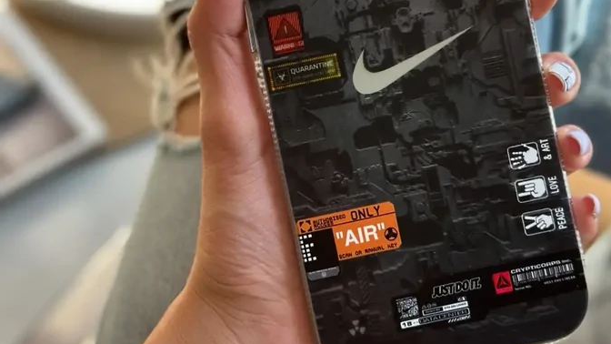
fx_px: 1134
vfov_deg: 17.2
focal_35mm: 70
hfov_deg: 30.2
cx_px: 306
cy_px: 103
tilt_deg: -52.8
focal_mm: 6.86
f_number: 1.78
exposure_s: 1/911
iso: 80
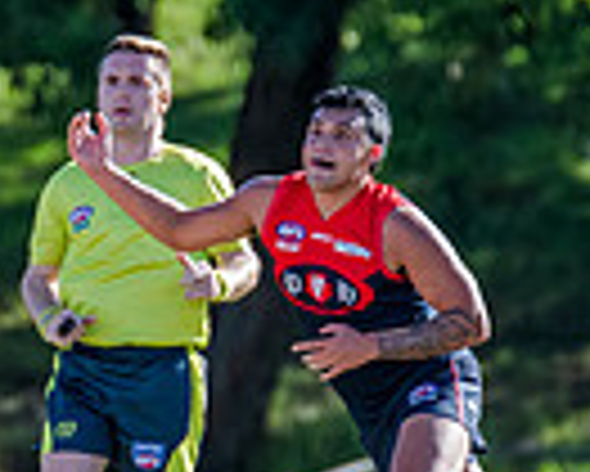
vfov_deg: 0.8
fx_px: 34740
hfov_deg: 1.0
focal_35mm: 1988
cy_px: -78
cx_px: -576
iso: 800
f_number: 5
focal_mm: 420
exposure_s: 1/1600
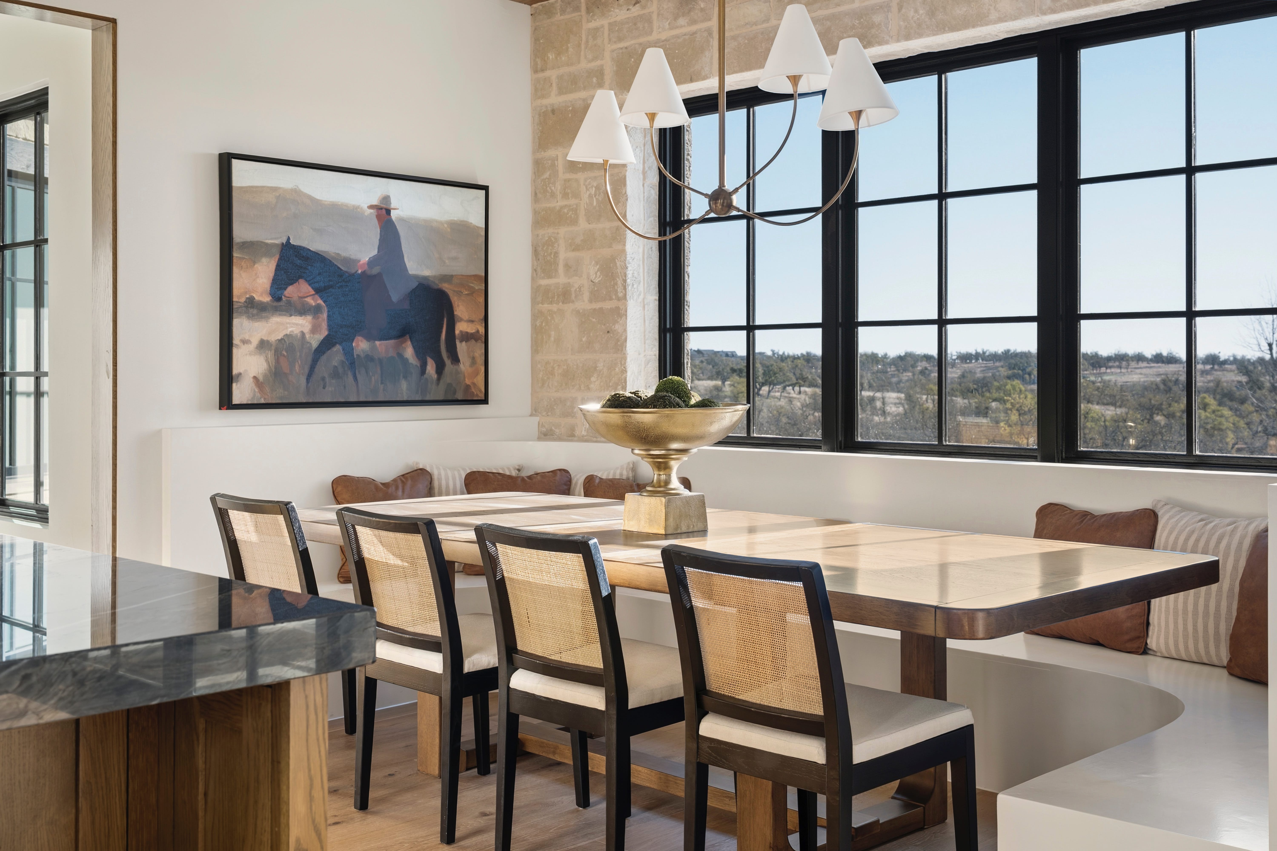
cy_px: 426
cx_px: 638
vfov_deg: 35.9
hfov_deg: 51.9
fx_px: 1312
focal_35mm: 37
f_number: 8
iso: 125
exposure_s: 1/8
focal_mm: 37
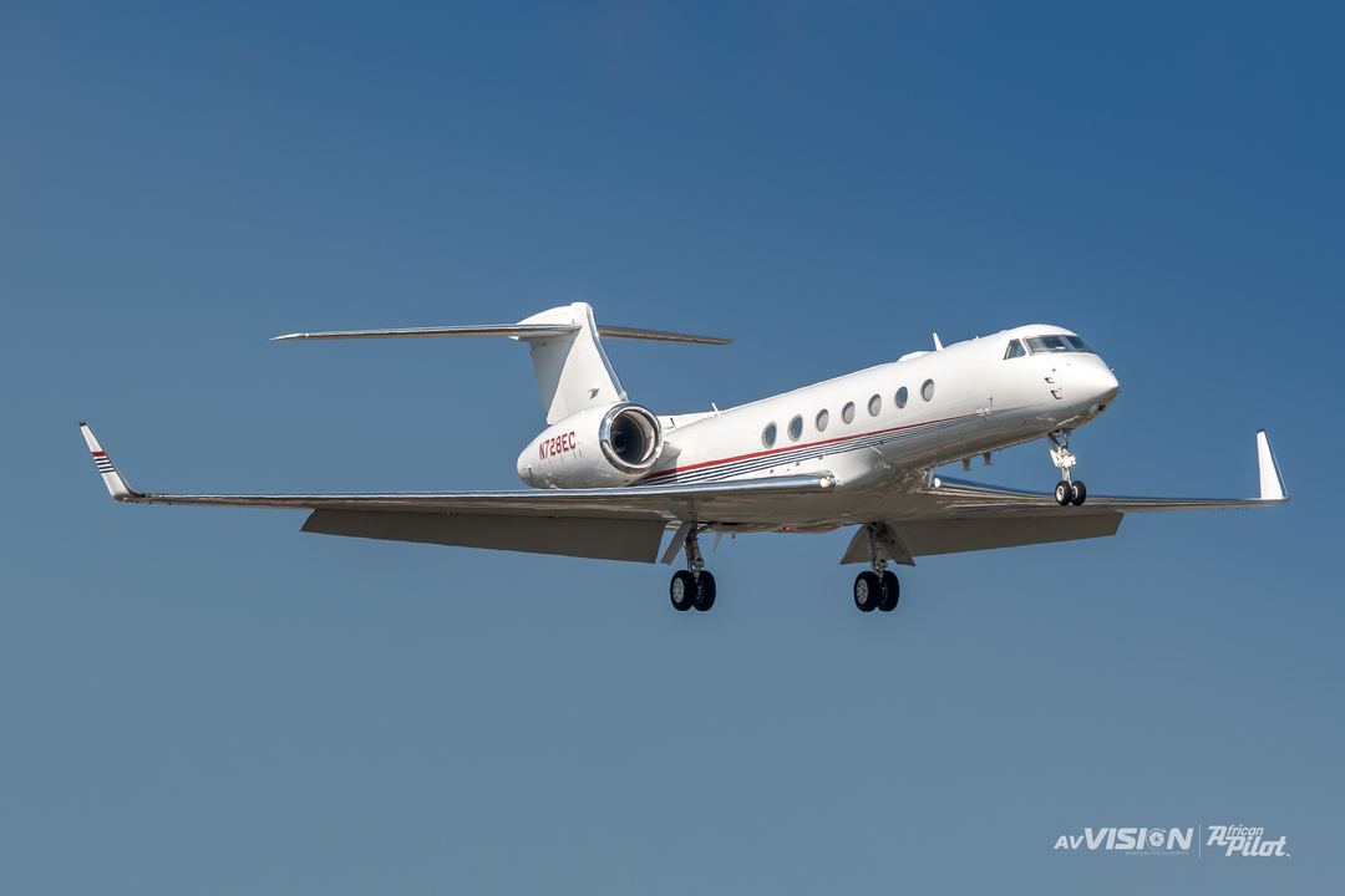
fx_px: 32755
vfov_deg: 1.6
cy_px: 445
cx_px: 735
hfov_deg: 2.4
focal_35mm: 877
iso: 450
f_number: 11
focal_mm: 400
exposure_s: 1/1000
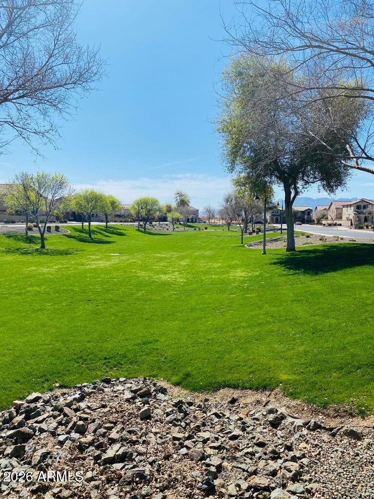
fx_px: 375
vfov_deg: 67.3
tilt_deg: -3.8
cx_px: 187
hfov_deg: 53.1
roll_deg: -0.9
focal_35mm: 26
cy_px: 250
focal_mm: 4.25
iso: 32
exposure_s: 1/3731
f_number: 1.8
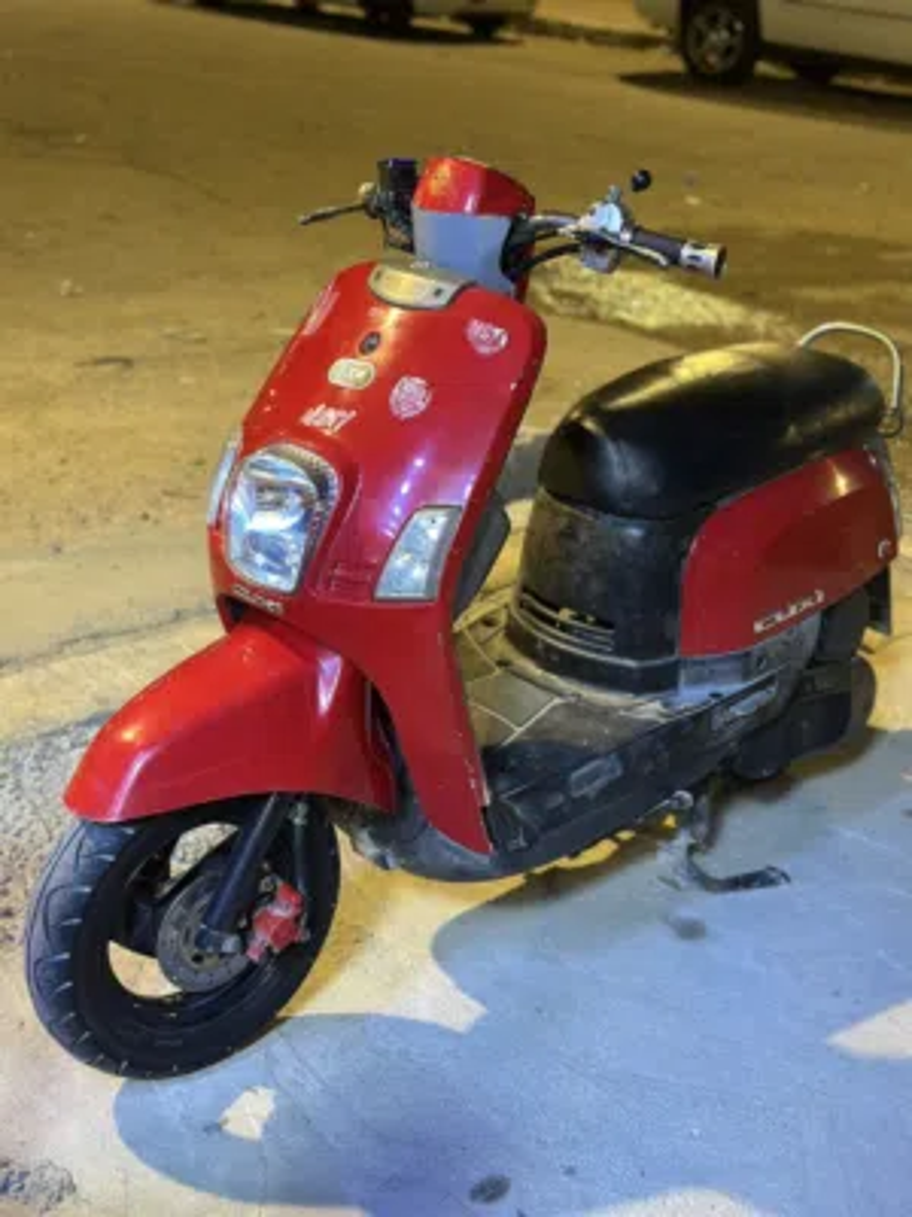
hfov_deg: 30.3
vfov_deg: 39.7
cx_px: 456
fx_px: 1686
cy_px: 608
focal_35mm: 48
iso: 250
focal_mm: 6.86
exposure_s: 1/34
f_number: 1.78
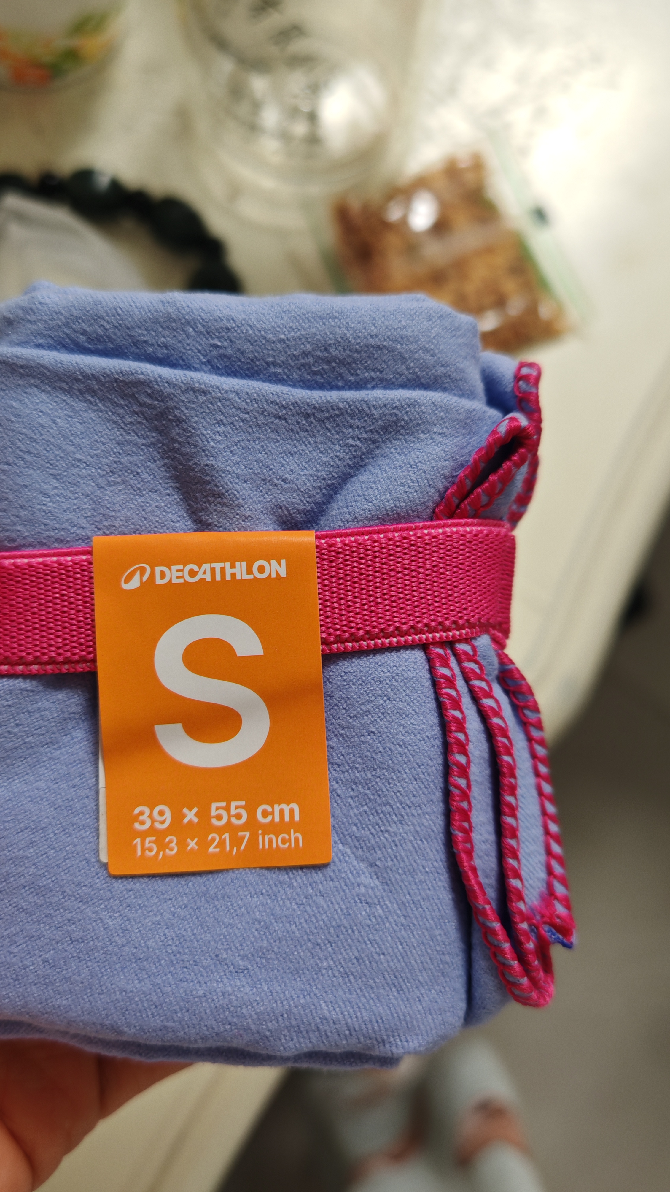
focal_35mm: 30
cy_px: 590
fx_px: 948
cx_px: 332
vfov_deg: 64.3
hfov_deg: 38.9
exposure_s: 1/50
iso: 250
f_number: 1.9
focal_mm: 6.67
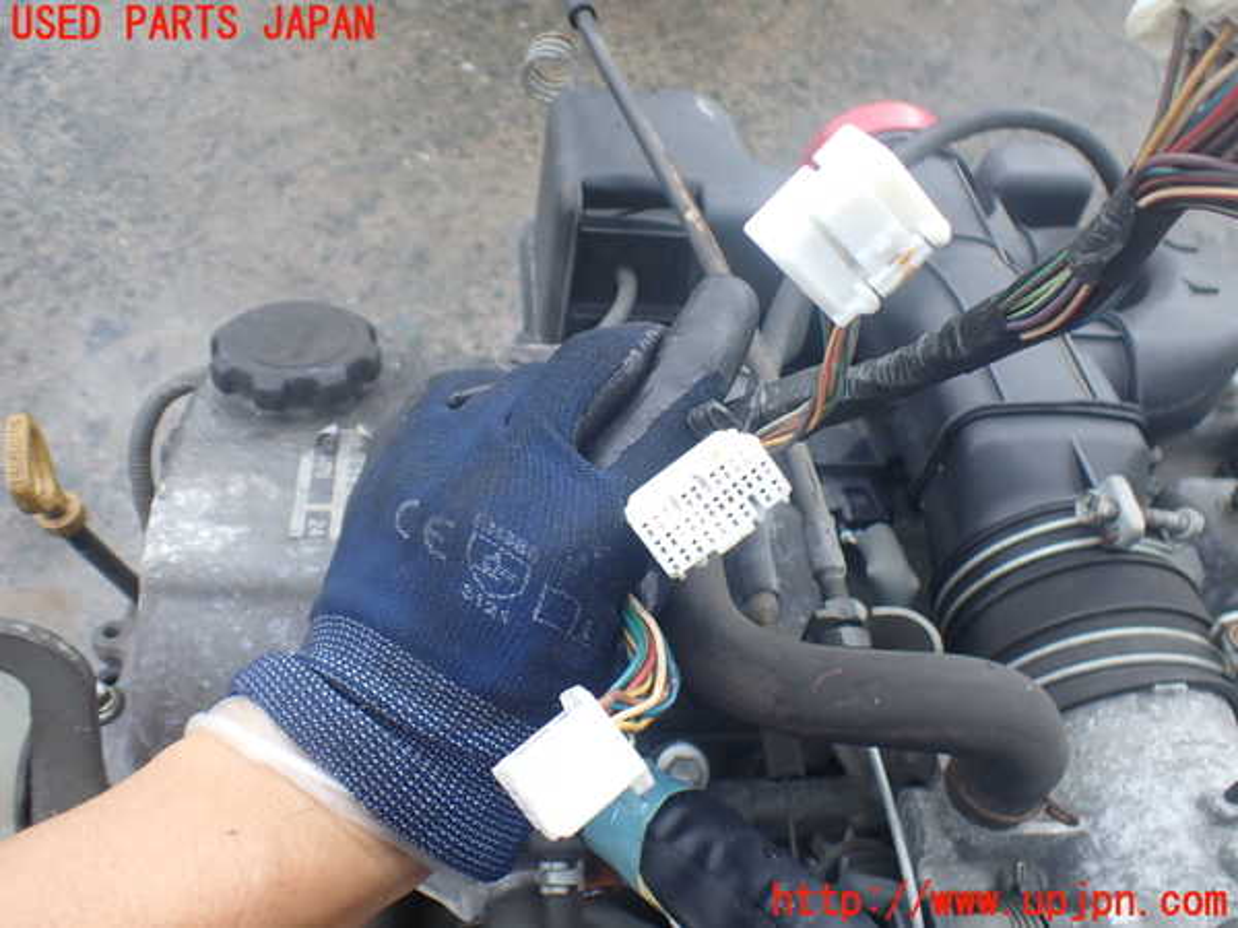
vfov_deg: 46.8
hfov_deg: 60.0
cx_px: 619
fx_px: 1073
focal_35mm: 30
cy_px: 464
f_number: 2.3
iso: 125
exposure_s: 1/125
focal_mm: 5.4
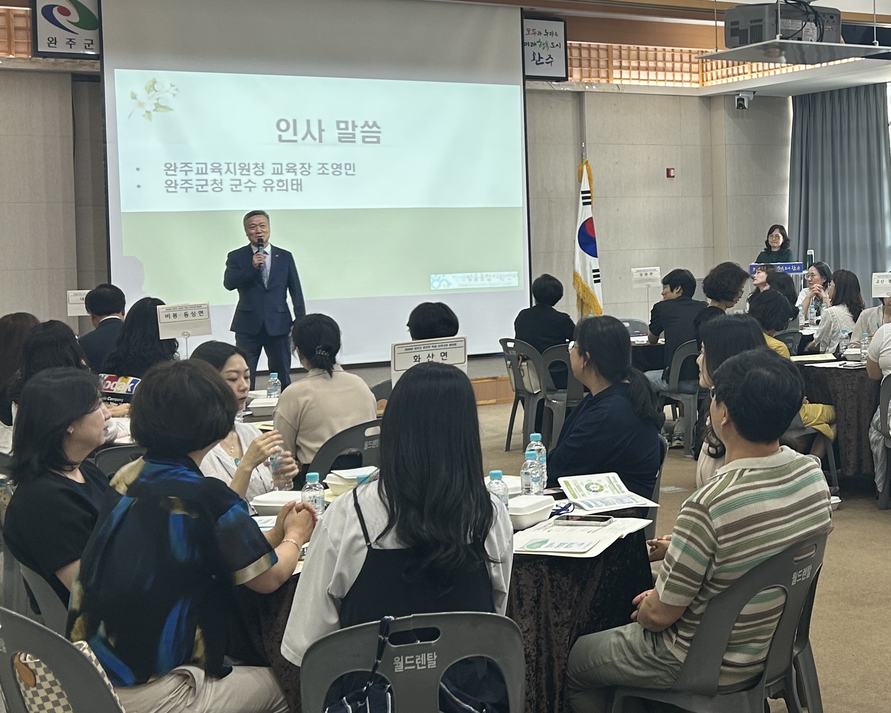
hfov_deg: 33.3
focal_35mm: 54
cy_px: 245
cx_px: 769
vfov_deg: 27.9
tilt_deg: -1.6
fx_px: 1424
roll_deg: +1.1
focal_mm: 5.7
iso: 64
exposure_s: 1/60
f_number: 1.5
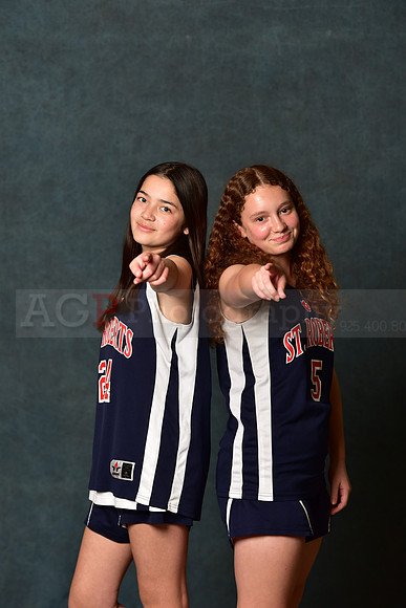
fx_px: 2029
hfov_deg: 11.4
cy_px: 304
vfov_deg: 17.1
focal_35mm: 120
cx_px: 203
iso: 200
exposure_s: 1/200
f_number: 4.5
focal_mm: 120
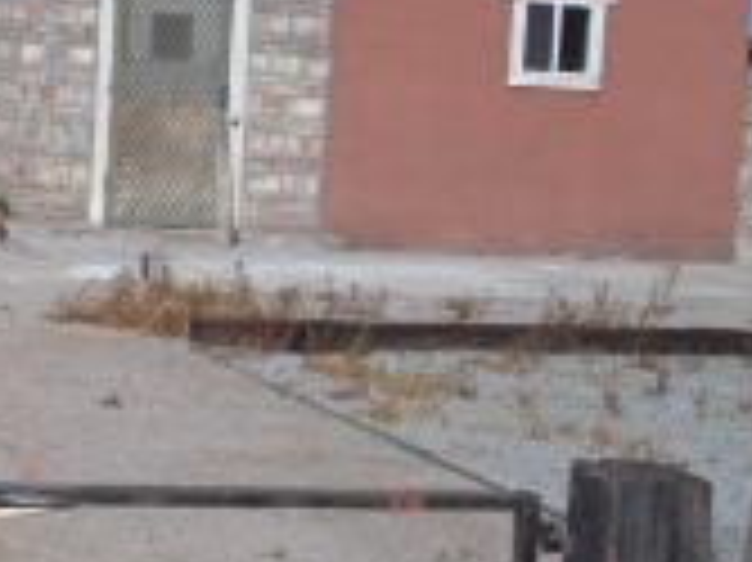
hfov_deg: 13.0
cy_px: 229
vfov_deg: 10.7
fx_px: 2996
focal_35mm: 138
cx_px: -603
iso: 64
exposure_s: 1/250
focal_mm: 6.3
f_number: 7.8
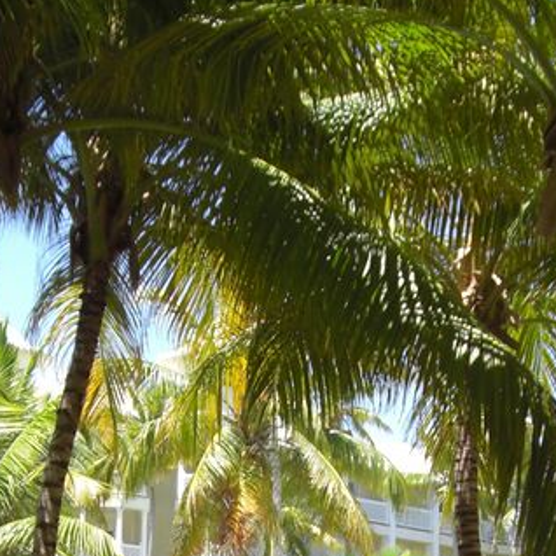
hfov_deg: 16.1
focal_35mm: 108
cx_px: 295
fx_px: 1963
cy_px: 666
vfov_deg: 15.5
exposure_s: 1/400
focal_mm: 6.2
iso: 64
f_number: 2.7
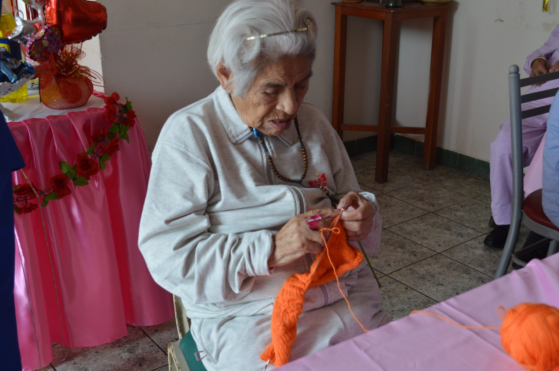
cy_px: 186
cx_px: 280
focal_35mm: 42
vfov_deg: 31.8
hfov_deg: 46.4
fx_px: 652
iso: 400
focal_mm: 28
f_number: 5
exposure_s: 1/100
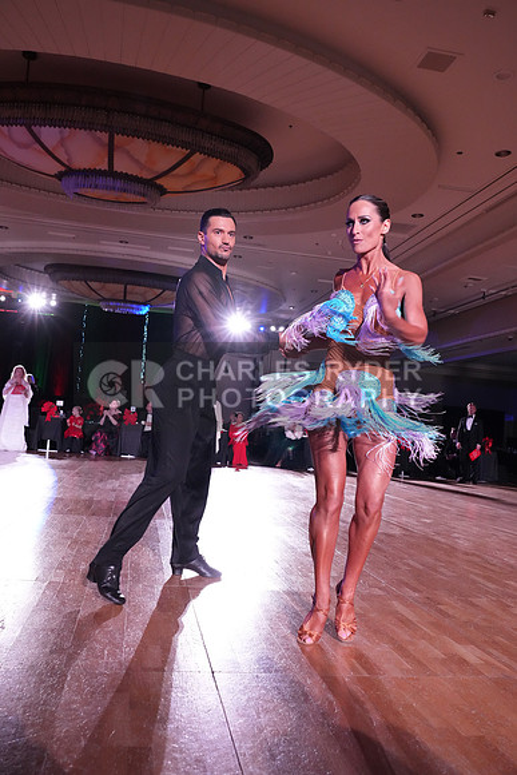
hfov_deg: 43.6
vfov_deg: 61.9
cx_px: 258
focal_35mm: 30
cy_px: 388
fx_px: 646
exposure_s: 1/320
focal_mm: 30
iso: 6400
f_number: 5
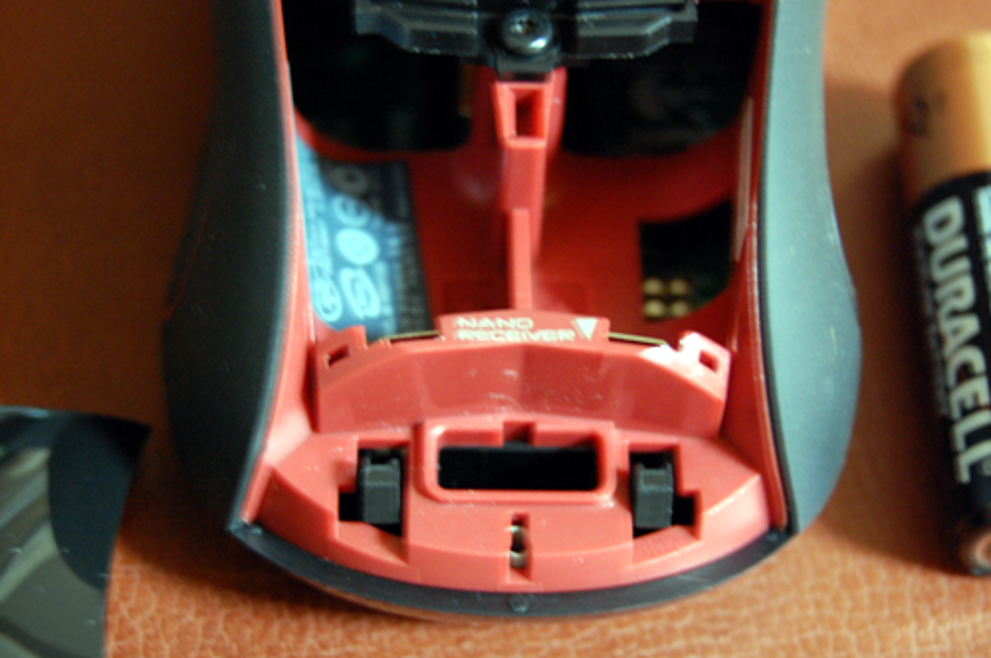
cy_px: 329
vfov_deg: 16.5
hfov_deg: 24.6
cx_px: 496
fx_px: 2268
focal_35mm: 82
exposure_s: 1/4
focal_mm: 55
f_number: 5.6
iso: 1600
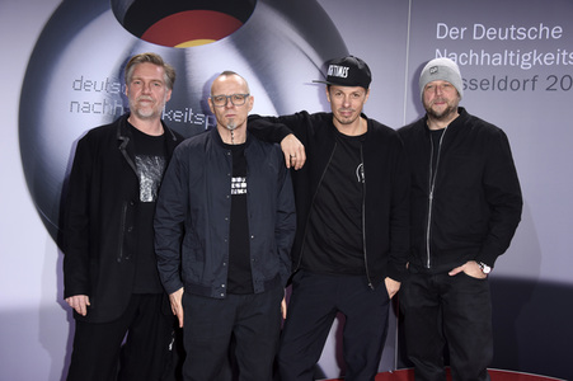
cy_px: 190
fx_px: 763
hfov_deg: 41.1
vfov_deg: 28.0
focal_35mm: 48
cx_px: 286
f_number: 5.6
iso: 800
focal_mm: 48
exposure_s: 1/200
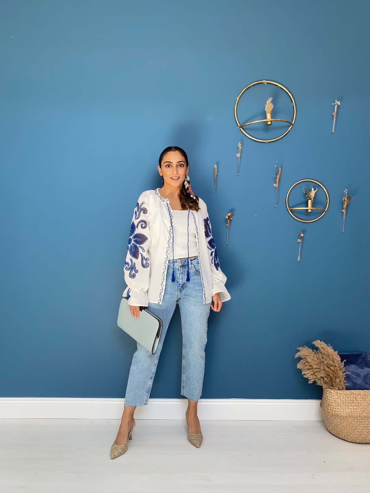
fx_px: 385
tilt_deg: +1.0
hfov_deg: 51.4
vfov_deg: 65.3
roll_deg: +0.2
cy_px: 242
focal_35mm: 27
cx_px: 181
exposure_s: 1/121
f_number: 1.8
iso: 64
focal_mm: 4.25
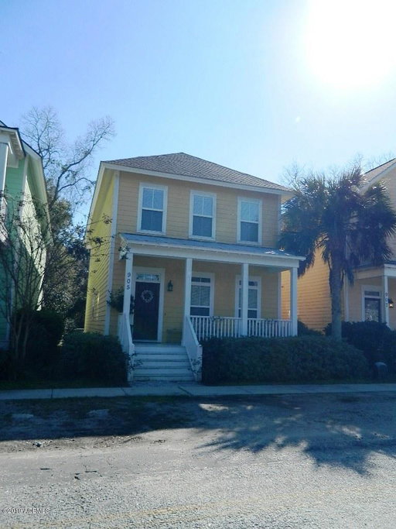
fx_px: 381
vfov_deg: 69.4
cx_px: 198
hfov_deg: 54.9
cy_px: 264
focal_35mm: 25
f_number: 8.7
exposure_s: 1/160
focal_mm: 4.5
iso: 80
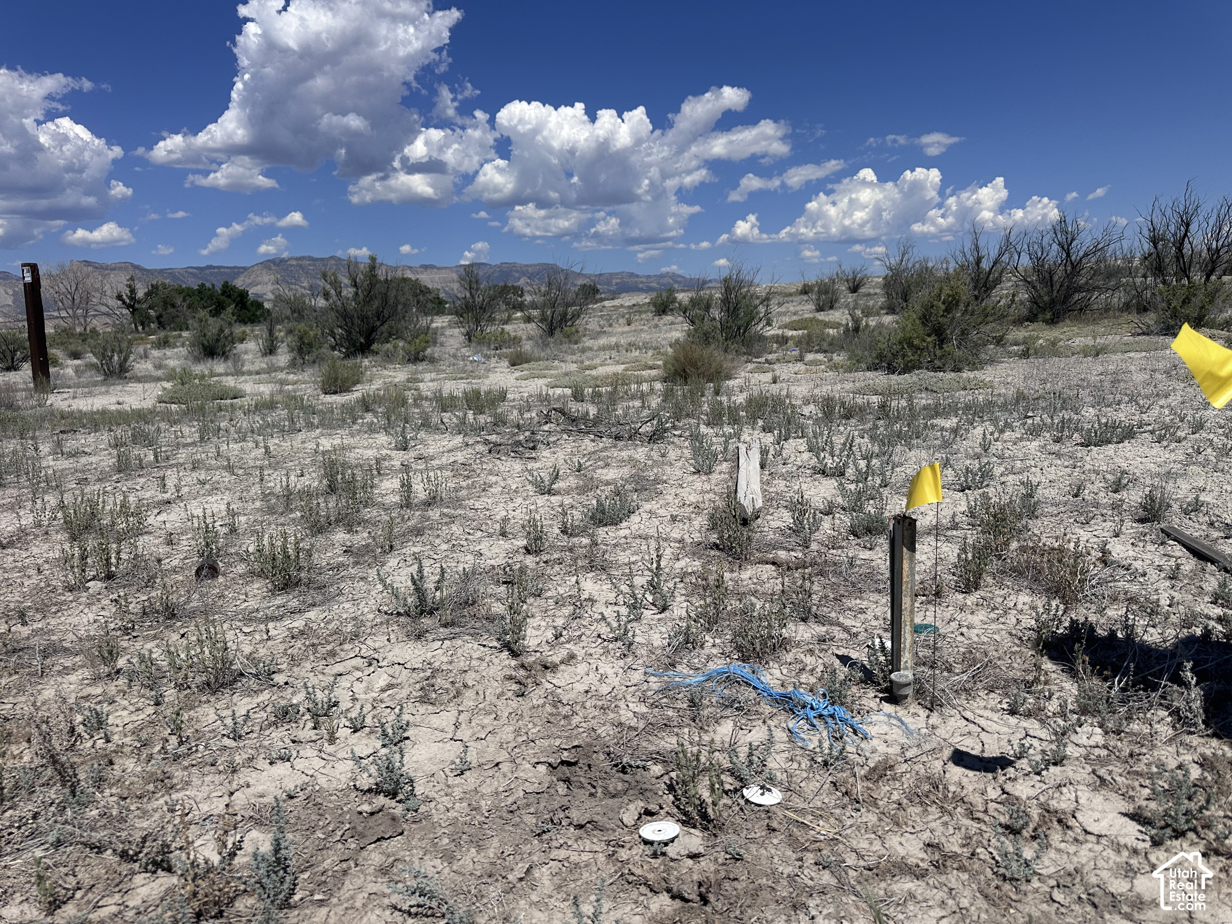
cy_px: 462
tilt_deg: -10.1
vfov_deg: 56.8
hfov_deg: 71.6
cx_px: 616
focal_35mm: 24
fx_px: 854
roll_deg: +2.6
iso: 80
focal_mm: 6.86
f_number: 1.78
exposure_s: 1/9709
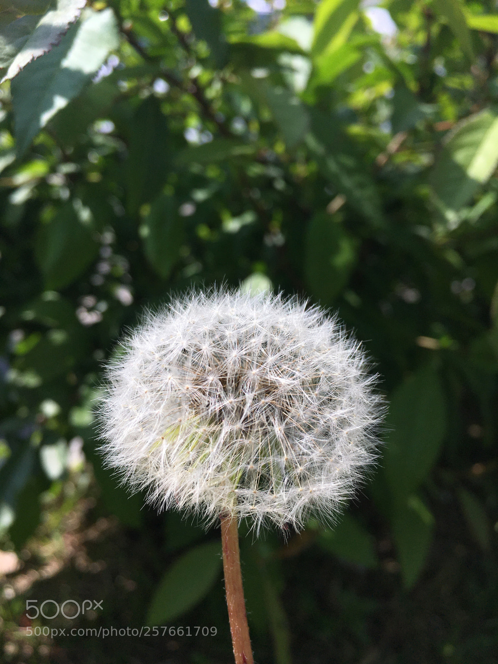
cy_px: 332
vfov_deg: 61.7
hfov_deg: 48.2
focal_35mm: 29
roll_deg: -8.2
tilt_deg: -17.2
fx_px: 556
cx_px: 249
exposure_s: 1/1923
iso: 25
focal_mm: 4.15
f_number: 2.2
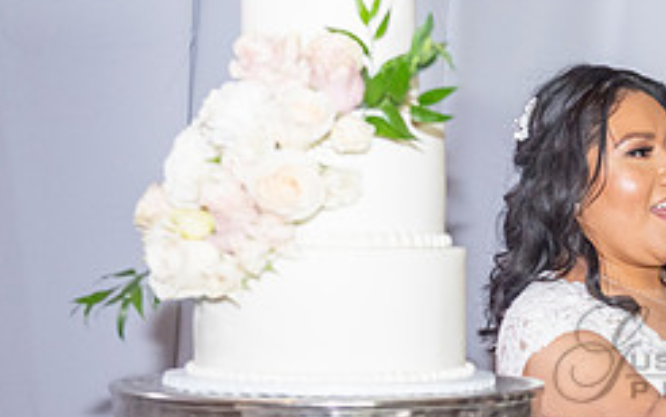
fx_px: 2179
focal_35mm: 120
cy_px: 353
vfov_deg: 10.9
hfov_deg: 16.7
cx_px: 766
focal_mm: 50
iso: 1600
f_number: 4
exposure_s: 1/160
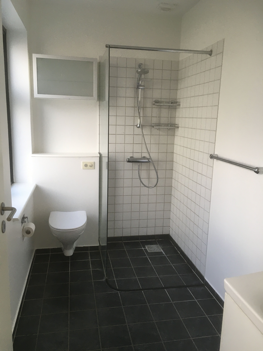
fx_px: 294
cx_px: 132
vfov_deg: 61.7
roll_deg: -1.4
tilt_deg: -10.6
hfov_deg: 48.2
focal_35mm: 29
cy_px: 176
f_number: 2.2
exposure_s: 1/33
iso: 40
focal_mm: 4.15
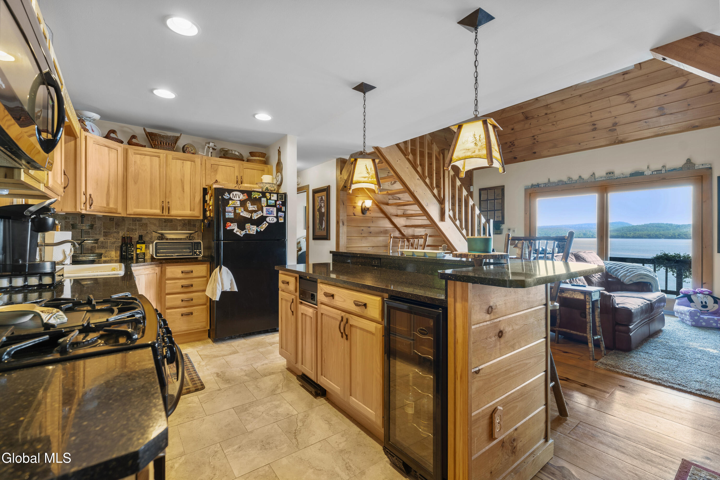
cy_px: 240
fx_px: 310
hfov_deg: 98.5
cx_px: 360
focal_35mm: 16
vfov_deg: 75.5
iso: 800
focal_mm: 15.5
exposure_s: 1/2.5
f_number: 6.3
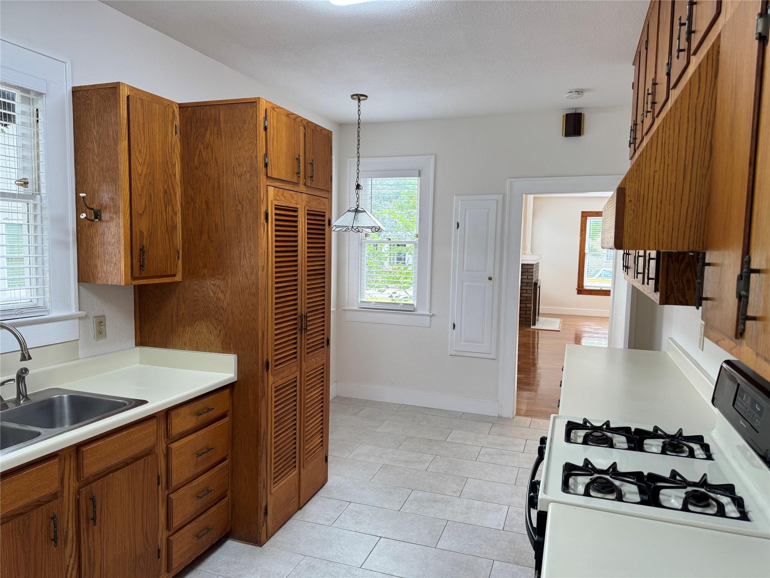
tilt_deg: -6.3
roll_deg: -1.2
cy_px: 289
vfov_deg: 56.8
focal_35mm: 24
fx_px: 534
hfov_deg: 71.6
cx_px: 385
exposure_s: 1/120
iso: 100
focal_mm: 6.76
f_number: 1.78
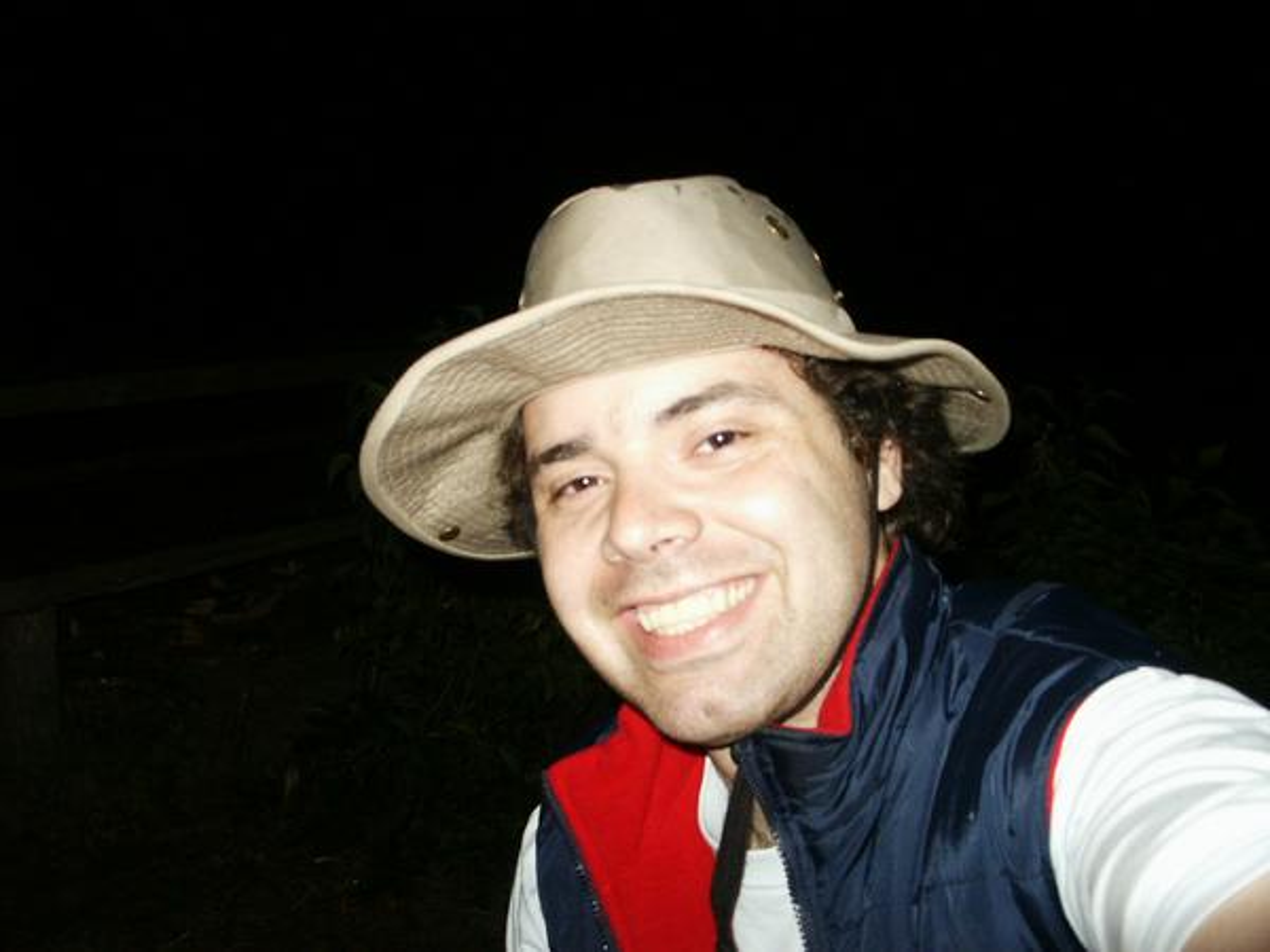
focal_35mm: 35
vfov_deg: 40.7
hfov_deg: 52.6
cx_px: 635
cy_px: 476
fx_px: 1284
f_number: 3
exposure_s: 1/45
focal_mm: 7.2
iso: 200
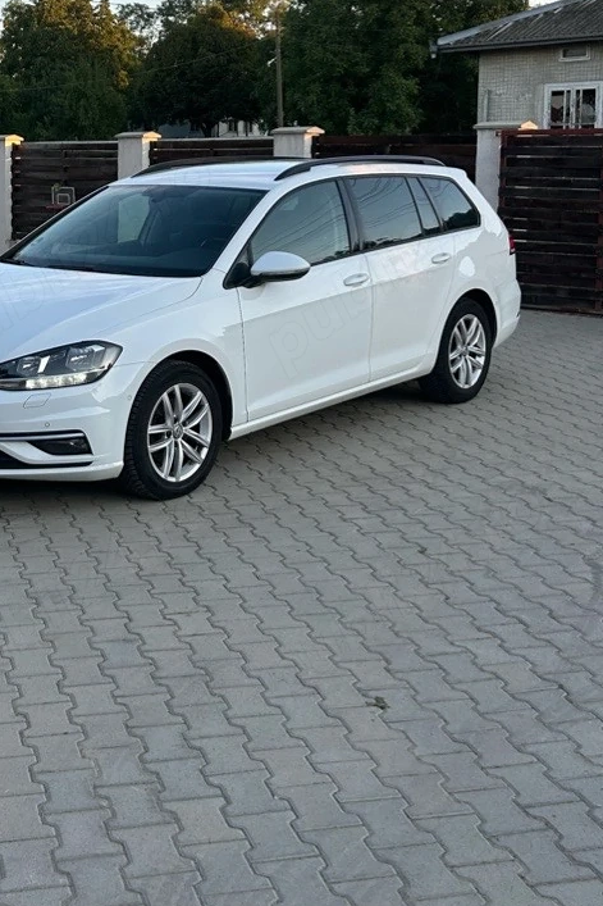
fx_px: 1282
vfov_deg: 38.5
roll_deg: -0.5
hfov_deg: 26.2
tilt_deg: -4.4
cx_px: 157
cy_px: 311
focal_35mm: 51
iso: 50
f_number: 1.5
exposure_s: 1/666
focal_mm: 5.7
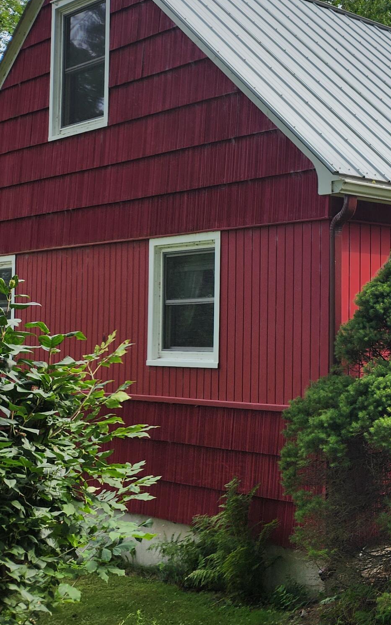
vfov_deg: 41.0
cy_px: 273
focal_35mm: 49
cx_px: 575
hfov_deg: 22.1
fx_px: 836
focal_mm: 5.4
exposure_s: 1/880
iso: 20
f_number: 1.8
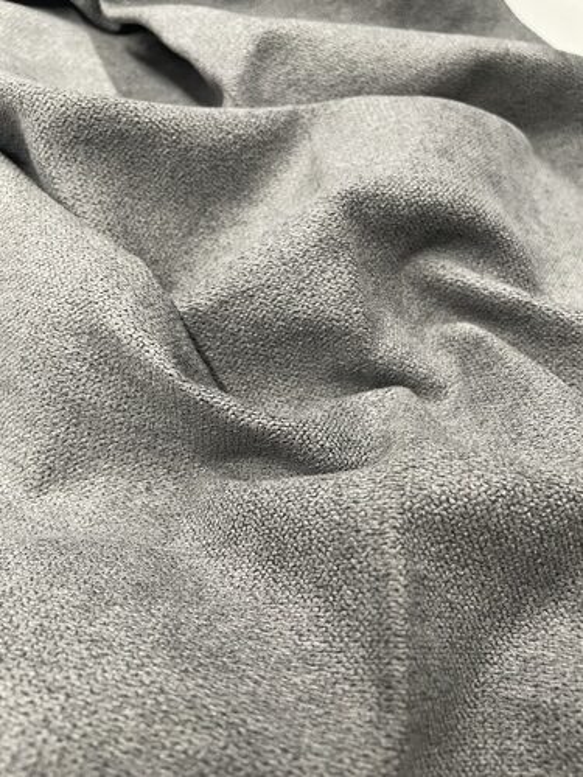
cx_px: 292
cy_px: 388
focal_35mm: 26
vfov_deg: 67.3
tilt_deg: -54.4
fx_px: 584
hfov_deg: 53.1
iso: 125
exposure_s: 1/60
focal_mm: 4.2
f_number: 1.6
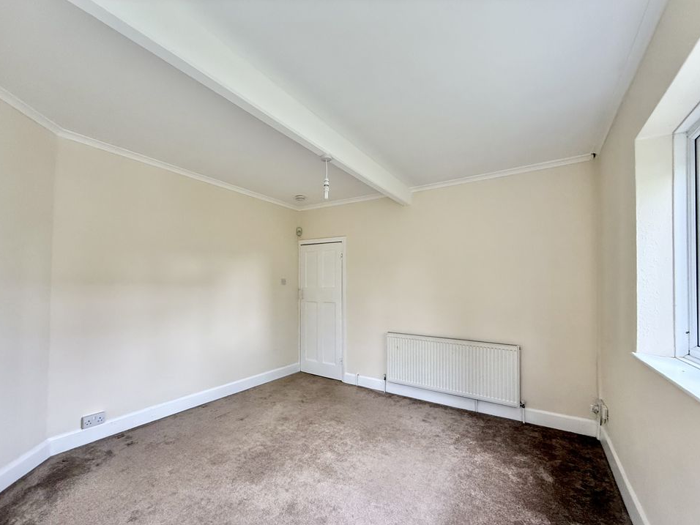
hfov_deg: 98.1
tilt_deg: +0.9
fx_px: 303
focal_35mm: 15
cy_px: 280
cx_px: 332
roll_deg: -0.3
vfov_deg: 81.6
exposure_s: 1/99
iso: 250
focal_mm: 2.22
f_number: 2.2
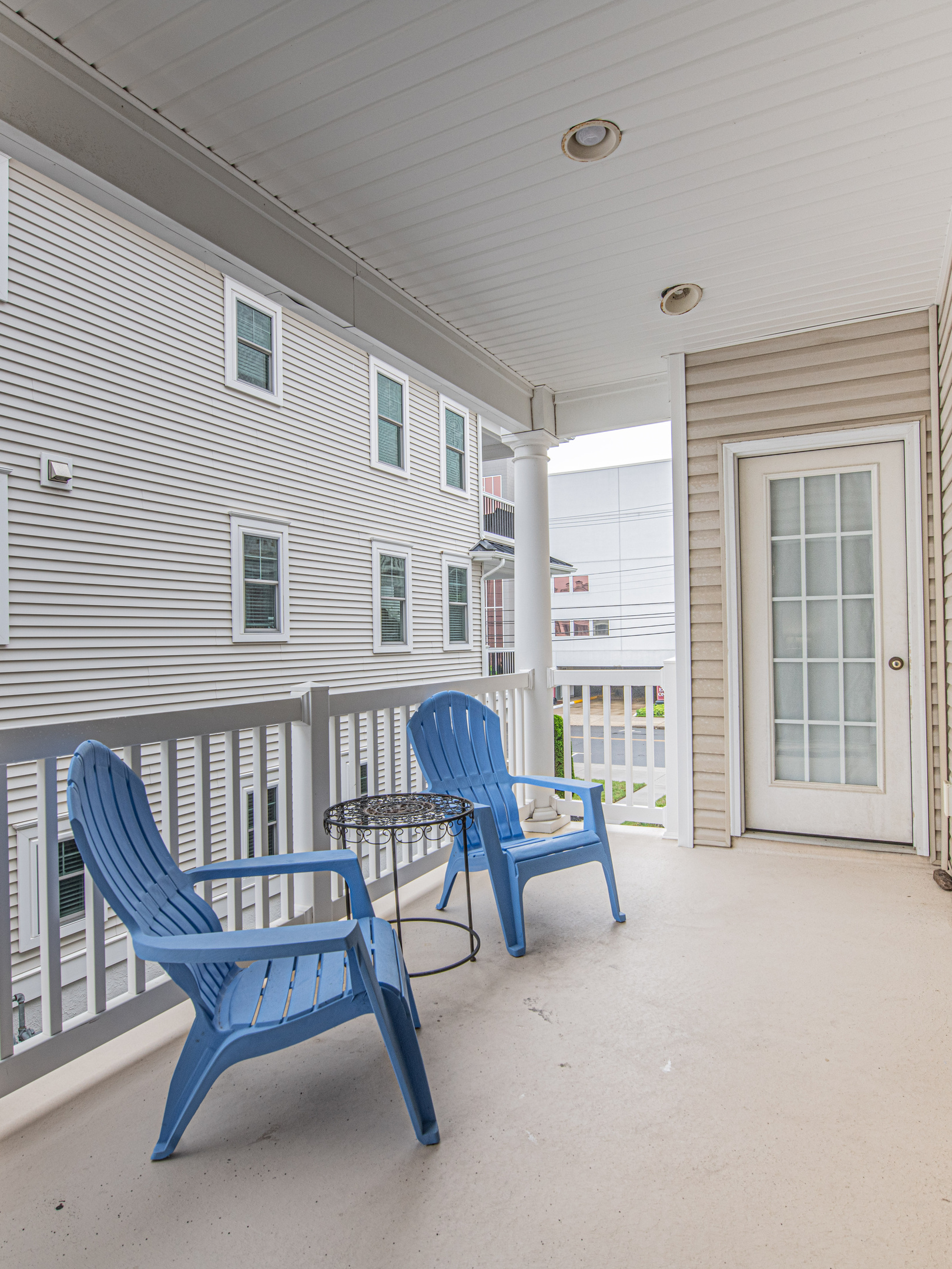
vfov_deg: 80.8
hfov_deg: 65.1
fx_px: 745
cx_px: 470
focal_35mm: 20
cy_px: 637
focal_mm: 14
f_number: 9
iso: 180
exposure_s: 1/100
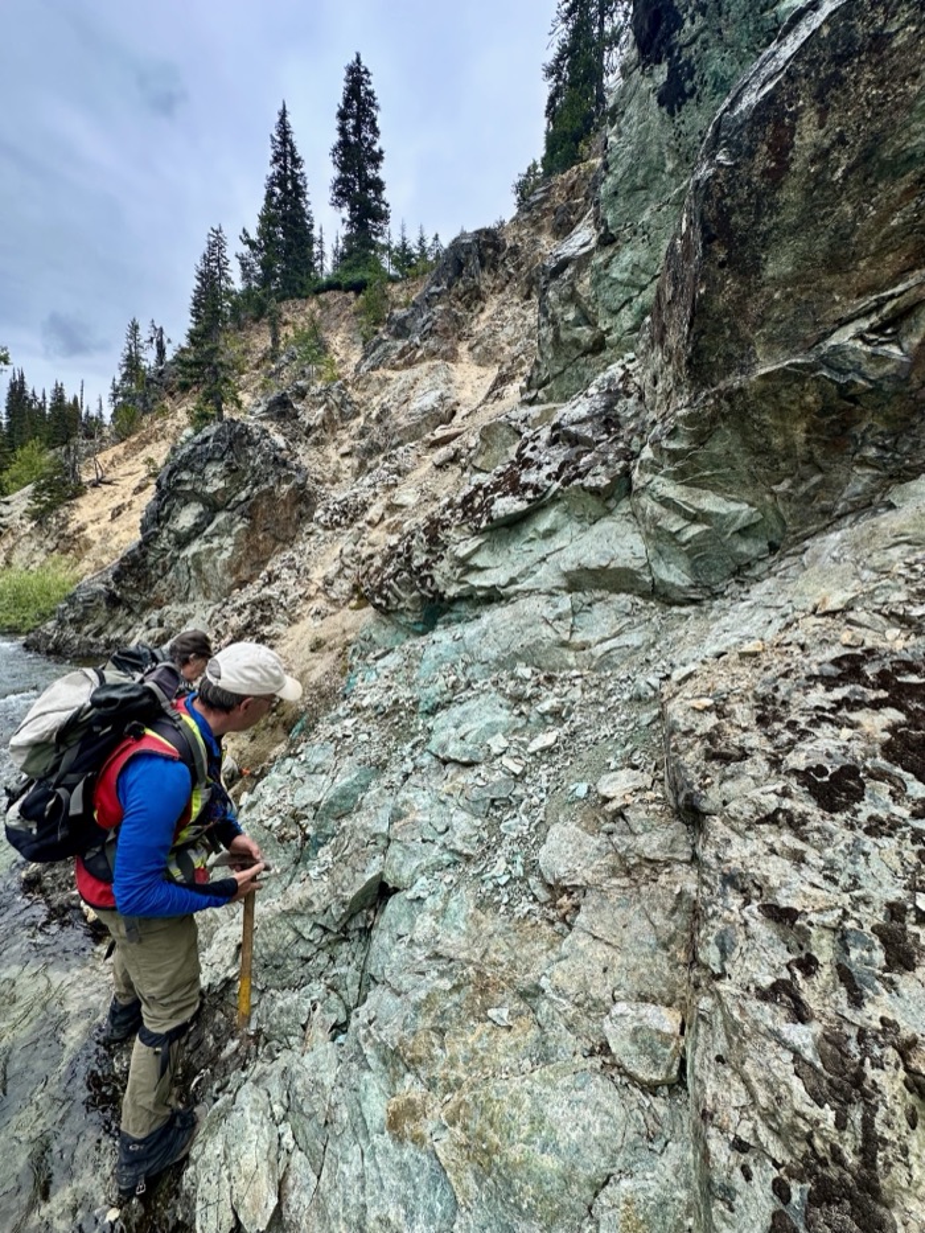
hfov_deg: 85.7
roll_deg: -1.2
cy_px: 616
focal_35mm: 14
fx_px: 499
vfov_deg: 102.1
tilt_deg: -4.5
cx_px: 462
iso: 40
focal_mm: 2.22
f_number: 2.2
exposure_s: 1/720
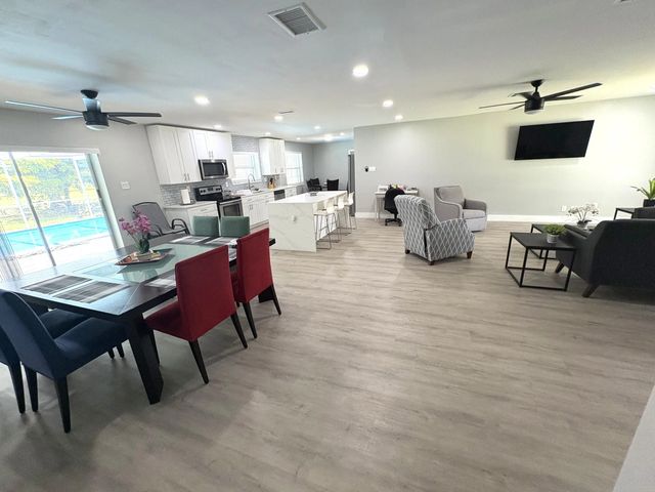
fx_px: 265
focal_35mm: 14
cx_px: 328
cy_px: 246
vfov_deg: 85.7
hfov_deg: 102.1
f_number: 2.2
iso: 250
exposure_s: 1/120
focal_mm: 2.22
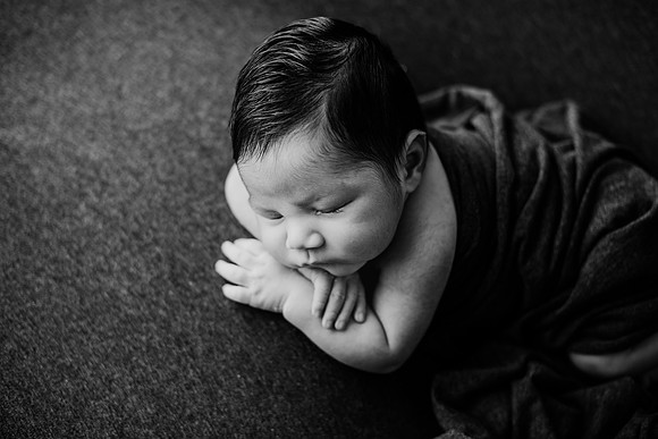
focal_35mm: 50
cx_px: 329
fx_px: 914
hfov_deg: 39.6
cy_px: 220
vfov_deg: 27.0
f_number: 2.2
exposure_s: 1/160
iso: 100
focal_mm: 50
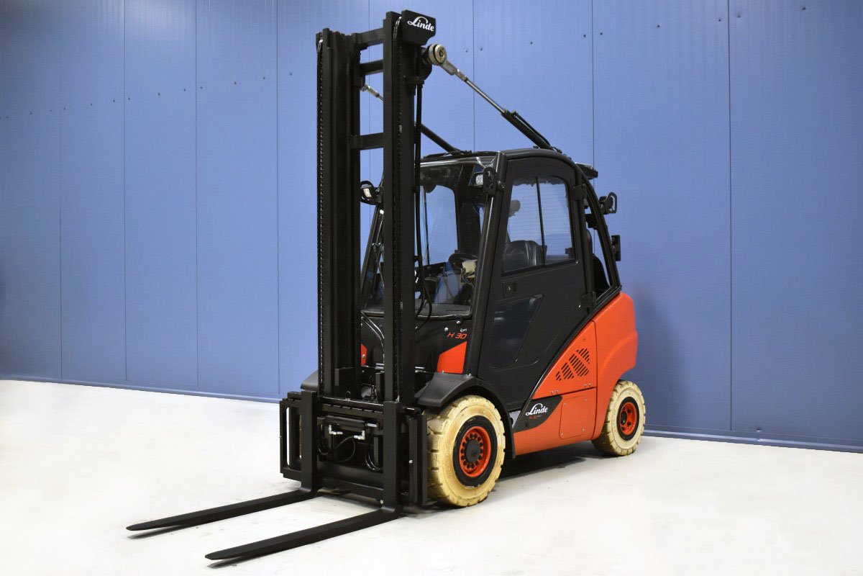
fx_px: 899
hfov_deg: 51.3
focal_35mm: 38
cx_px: 432
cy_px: 288
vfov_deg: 35.5
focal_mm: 25
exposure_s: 1/125
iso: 1600
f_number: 4
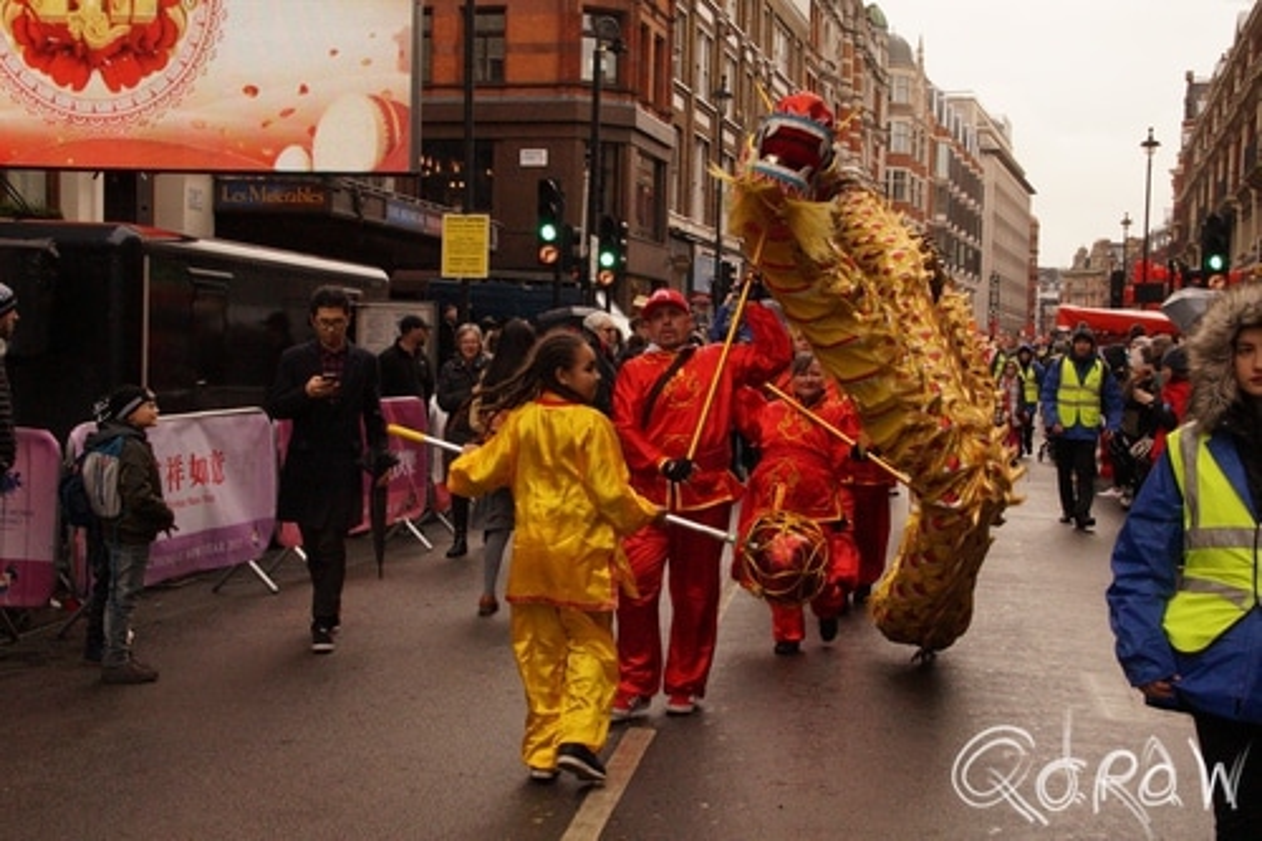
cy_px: 420
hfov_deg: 46.4
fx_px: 1472
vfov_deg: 31.9
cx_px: 631
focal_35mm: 42
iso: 1600
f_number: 10
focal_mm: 28
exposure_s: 1/320
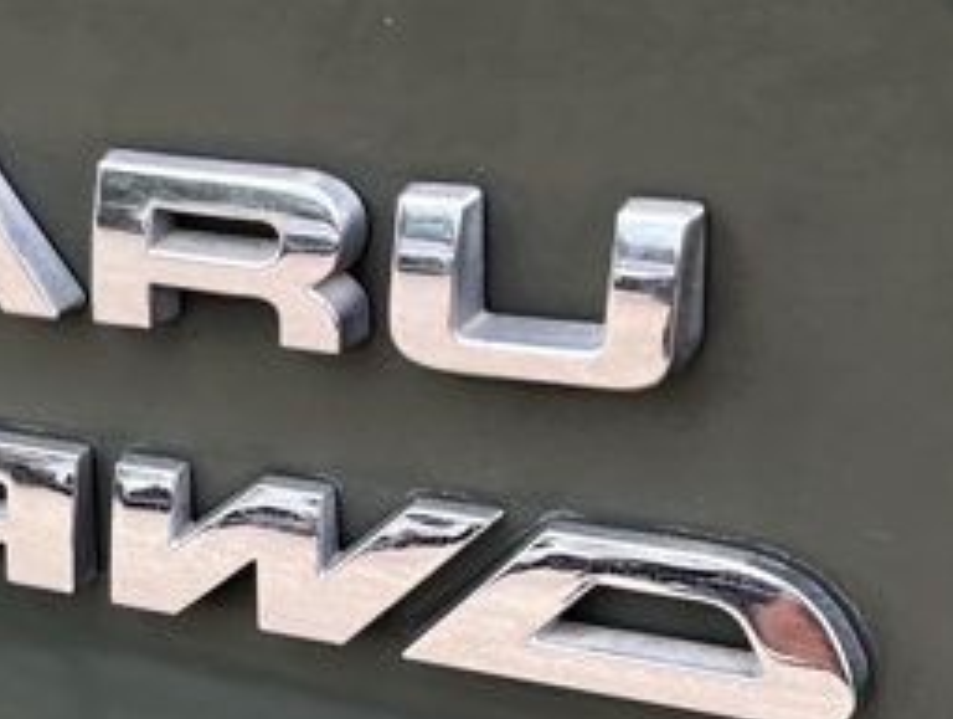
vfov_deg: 22.7
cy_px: 348
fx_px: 1793
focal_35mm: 65
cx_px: 48
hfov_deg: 28.3
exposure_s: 1/234
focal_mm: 5.1
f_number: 1.6
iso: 40
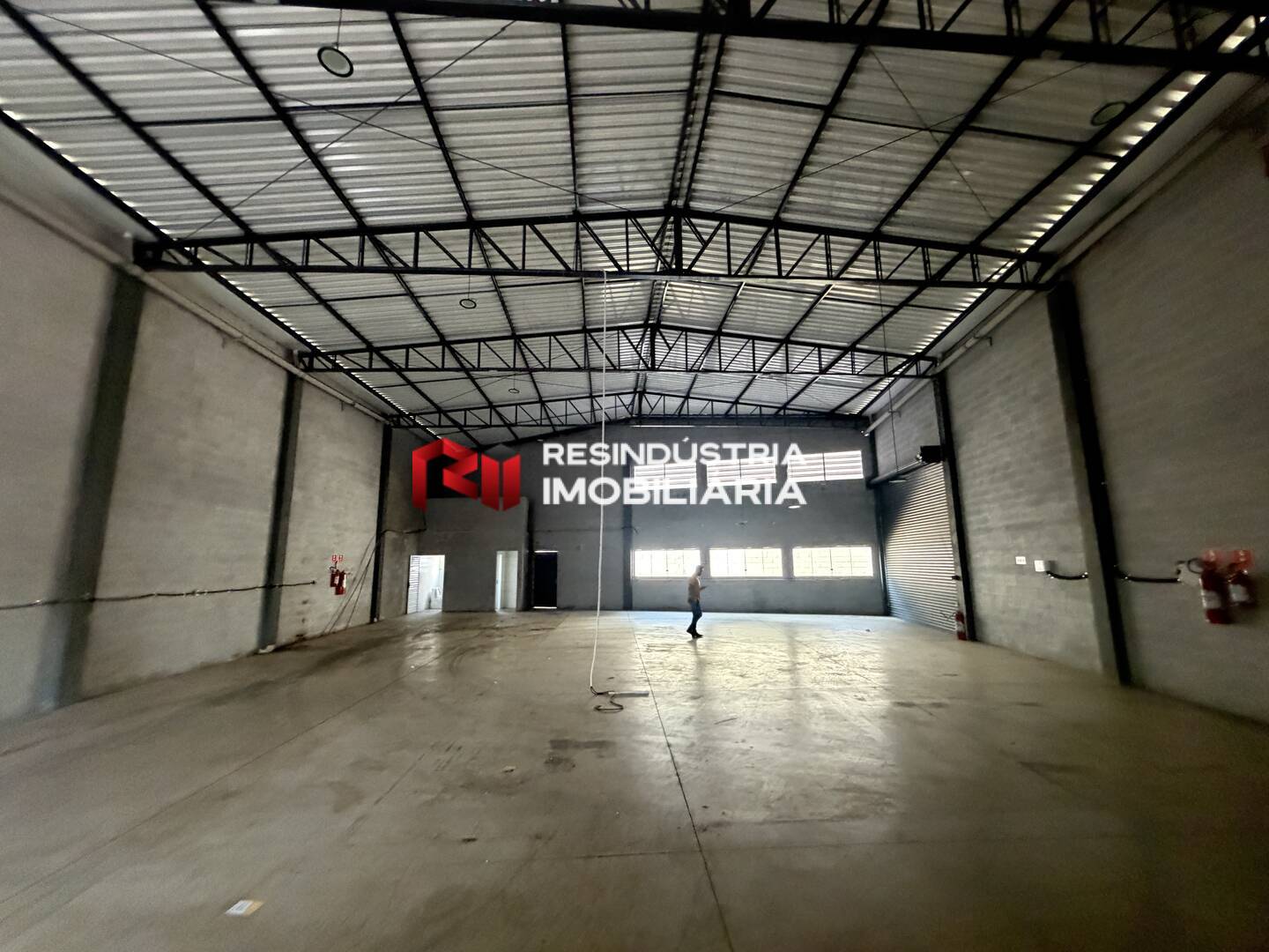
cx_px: 634
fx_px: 513
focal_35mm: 14
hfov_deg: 102.1
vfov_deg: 85.7
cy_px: 476
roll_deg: +1.5
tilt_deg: +10.1
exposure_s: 1/60
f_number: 2.2
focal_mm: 2.22
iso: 800
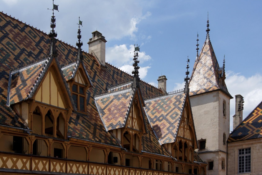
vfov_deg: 29.2
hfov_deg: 42.7
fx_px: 335
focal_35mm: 46
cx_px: 134
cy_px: 88
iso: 200
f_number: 11
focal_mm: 30
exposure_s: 1/500
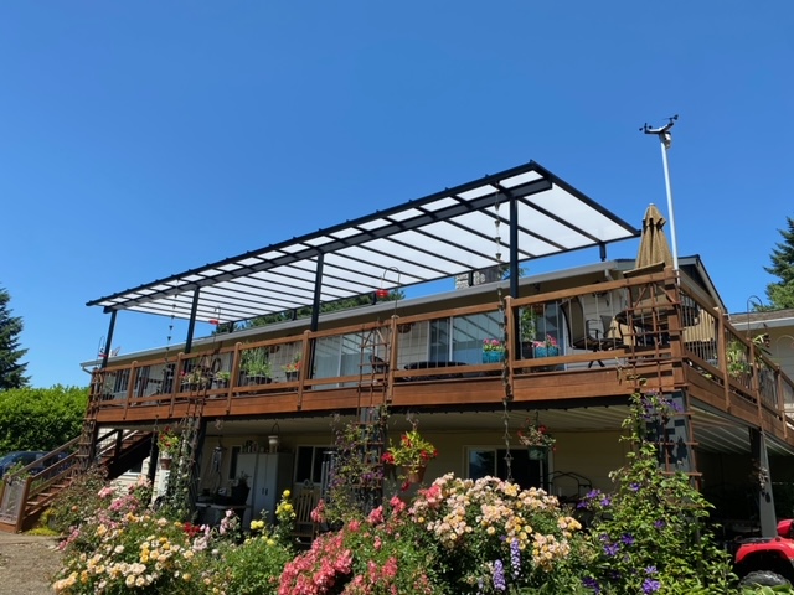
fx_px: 596
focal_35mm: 26
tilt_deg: +16.0
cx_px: 397
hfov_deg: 67.3
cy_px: 298
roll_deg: -3.7
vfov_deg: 53.1
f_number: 1.8
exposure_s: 1/1866
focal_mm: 4.25
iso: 32
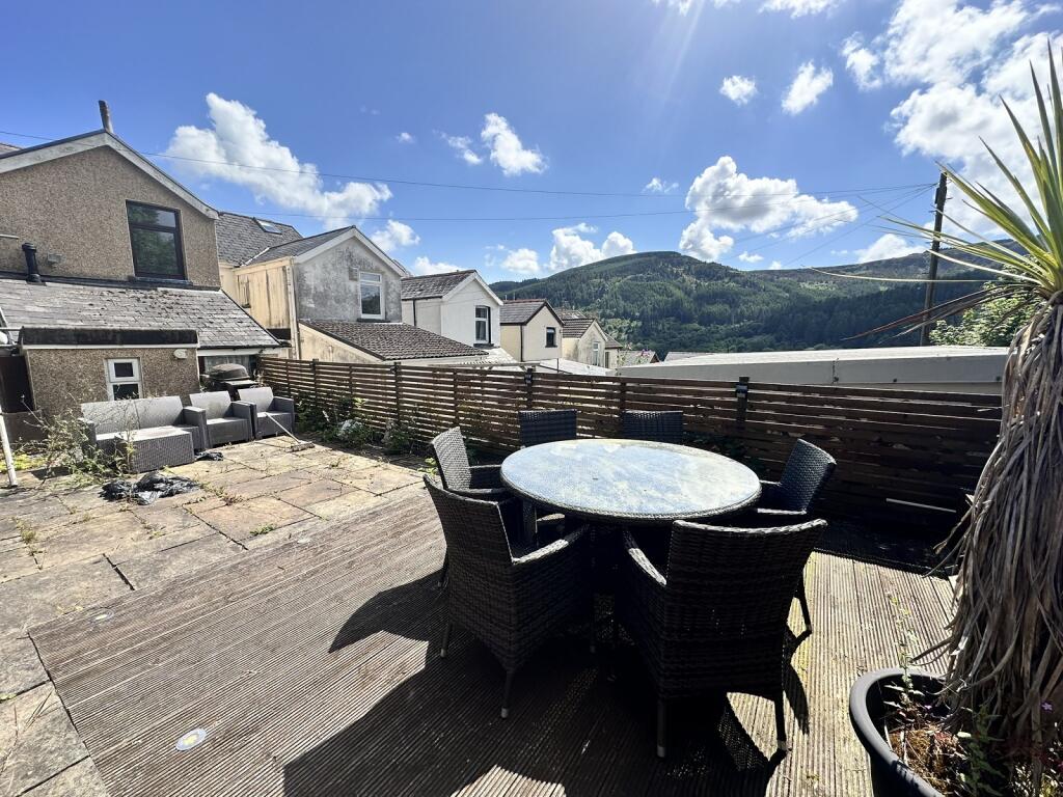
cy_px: 398
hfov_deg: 102.1
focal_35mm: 14
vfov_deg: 85.7
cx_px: 532
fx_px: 430
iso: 50
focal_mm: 2.22
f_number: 2.2
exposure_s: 1/1795
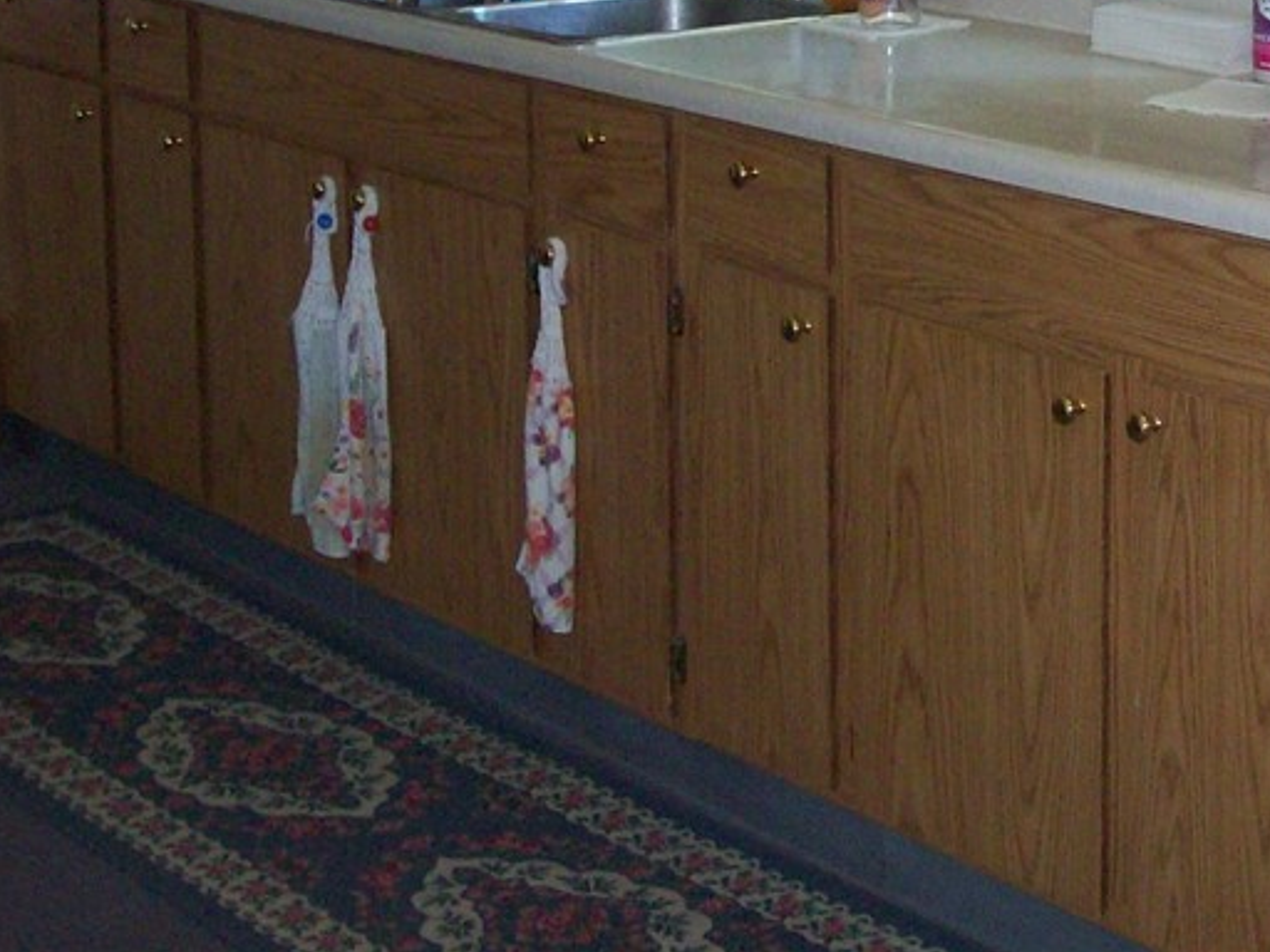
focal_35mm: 90
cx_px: 982
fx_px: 3302
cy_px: 2
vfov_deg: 16.1
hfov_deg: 21.5
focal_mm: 7.6
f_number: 3
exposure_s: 1/36.6
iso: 140
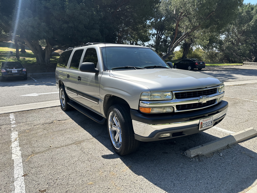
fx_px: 178
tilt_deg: -12.7
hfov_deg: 71.6
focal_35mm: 24
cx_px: 128
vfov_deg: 56.8
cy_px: 96
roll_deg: +2.3
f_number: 1.78
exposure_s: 1/3472
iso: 80
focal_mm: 6.86
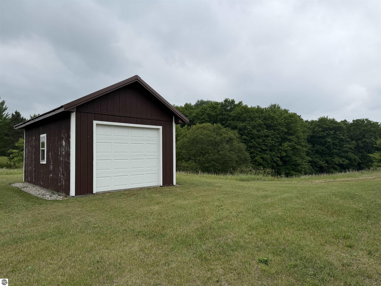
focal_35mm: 24
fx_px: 264
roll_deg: +1.3
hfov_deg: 71.6
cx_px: 190
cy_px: 143
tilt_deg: +2.2
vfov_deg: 56.8
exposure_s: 1/4975
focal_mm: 6.76
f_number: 1.78
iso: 80
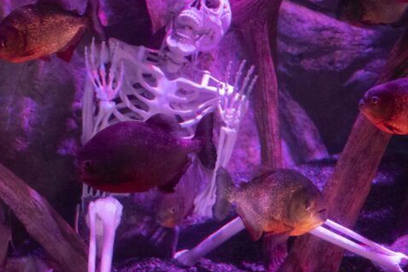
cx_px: 259
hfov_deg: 22.8
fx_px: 1009
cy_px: 16
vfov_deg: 15.1
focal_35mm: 89
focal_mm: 42
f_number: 5.6
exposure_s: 1/60
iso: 12800
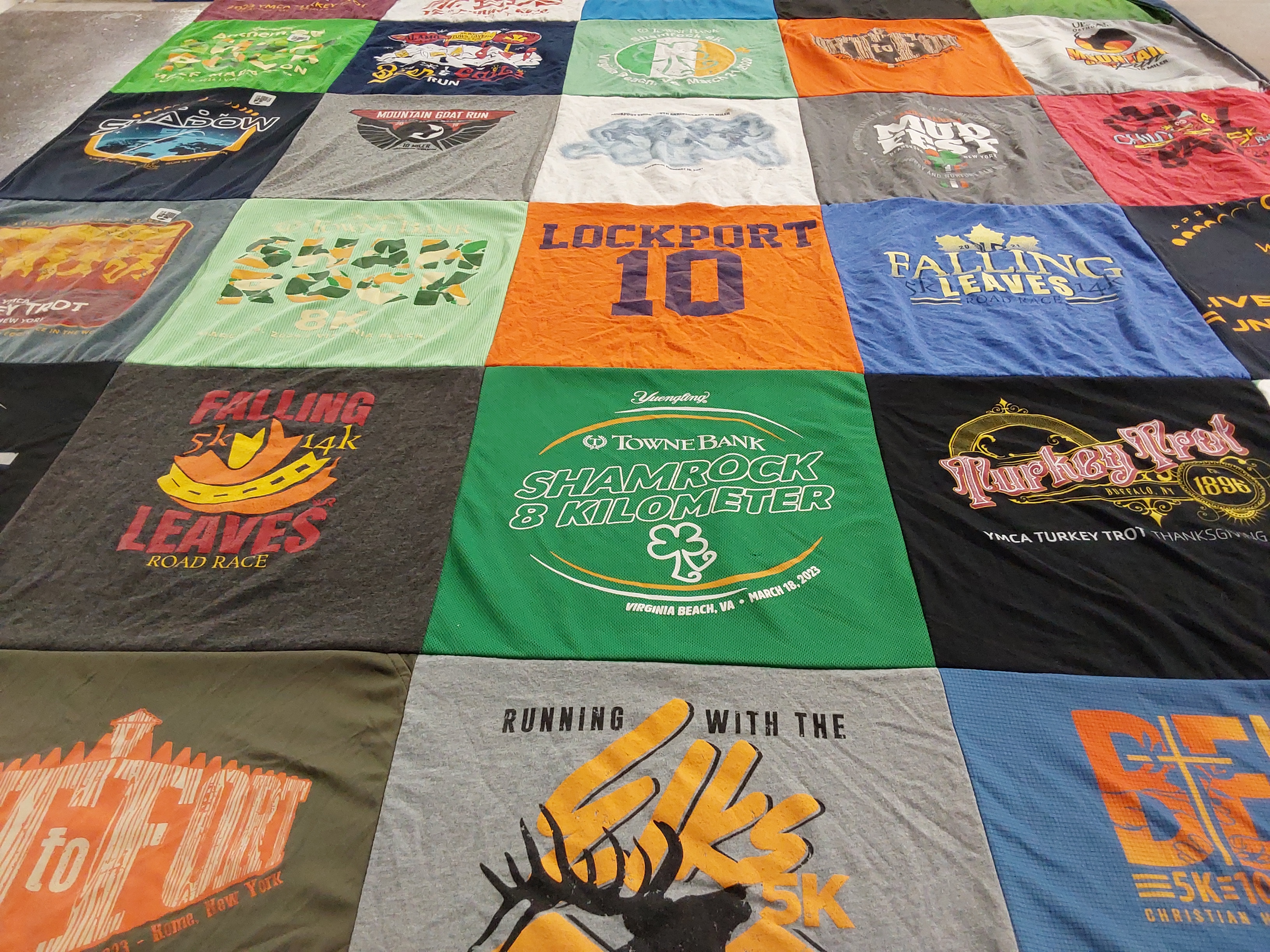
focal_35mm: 28
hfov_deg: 63.4
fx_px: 1027
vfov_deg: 49.7
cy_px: 476
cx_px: 635
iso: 160
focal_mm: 2.91
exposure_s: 1/60
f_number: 1.9
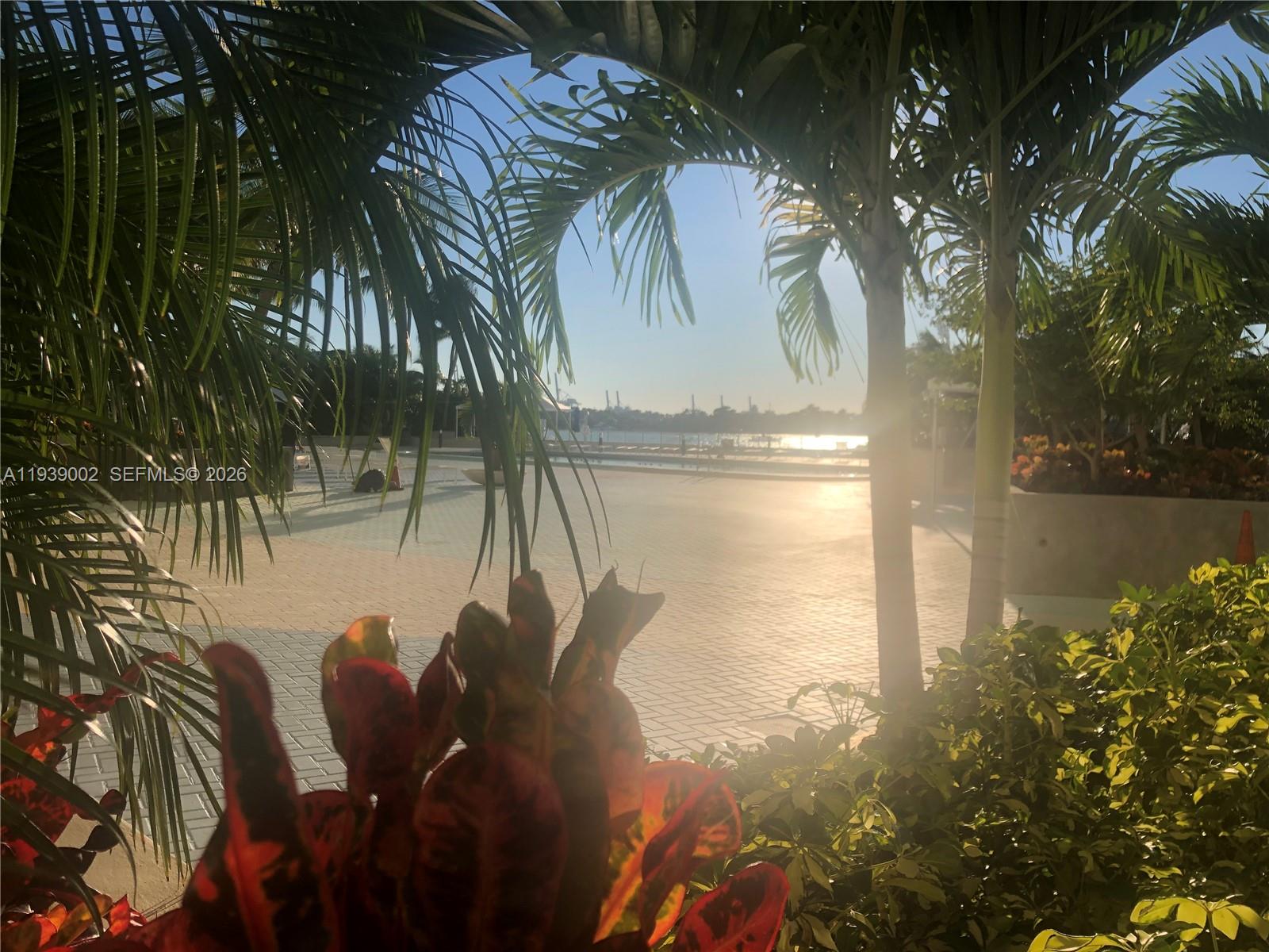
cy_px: 476
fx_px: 1026
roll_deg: -0.2
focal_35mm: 28
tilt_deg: -3.4
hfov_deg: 63.4
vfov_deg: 49.7
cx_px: 634
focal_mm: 4
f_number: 1.8
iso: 20
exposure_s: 1/3690
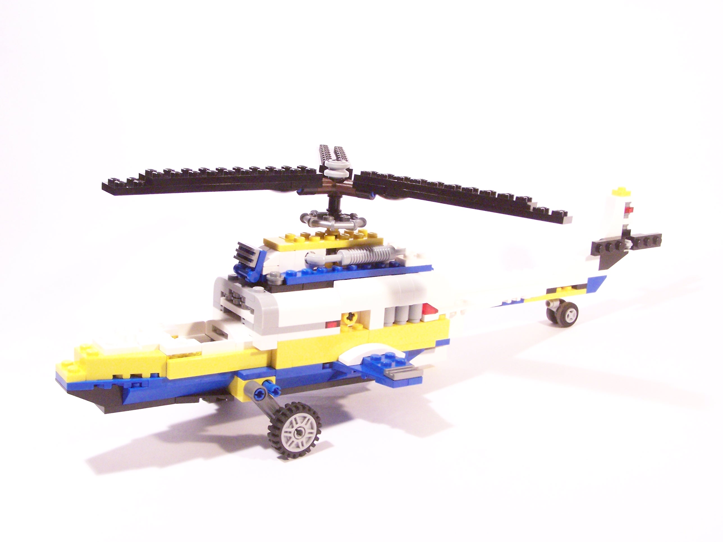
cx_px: 362
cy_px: 271
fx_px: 1003
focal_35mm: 48
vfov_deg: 30.3
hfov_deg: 39.7
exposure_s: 1/20
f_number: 3.6
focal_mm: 8
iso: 400
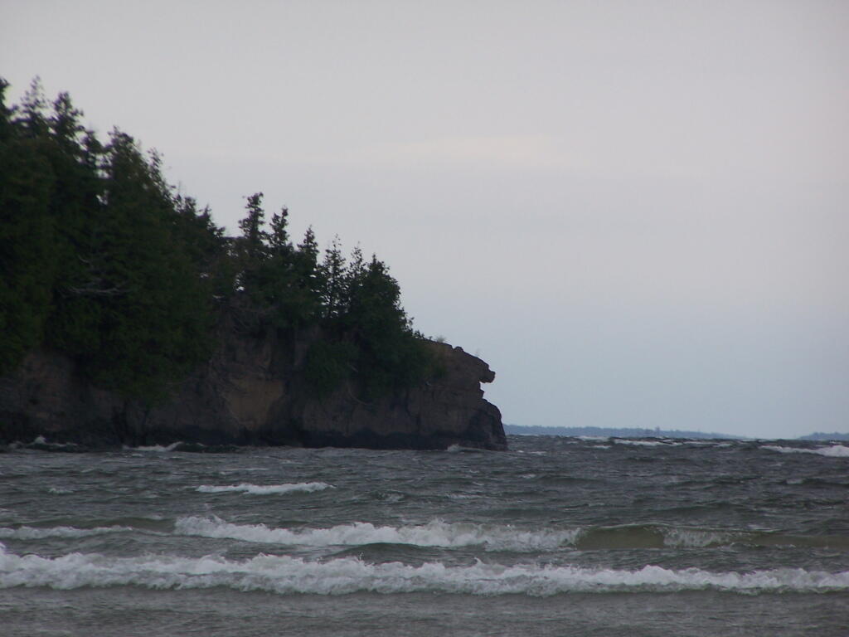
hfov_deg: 5.2
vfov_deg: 3.9
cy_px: 318
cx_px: 424
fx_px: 9320
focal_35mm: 380
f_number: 5
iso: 80
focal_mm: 63
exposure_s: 1/800
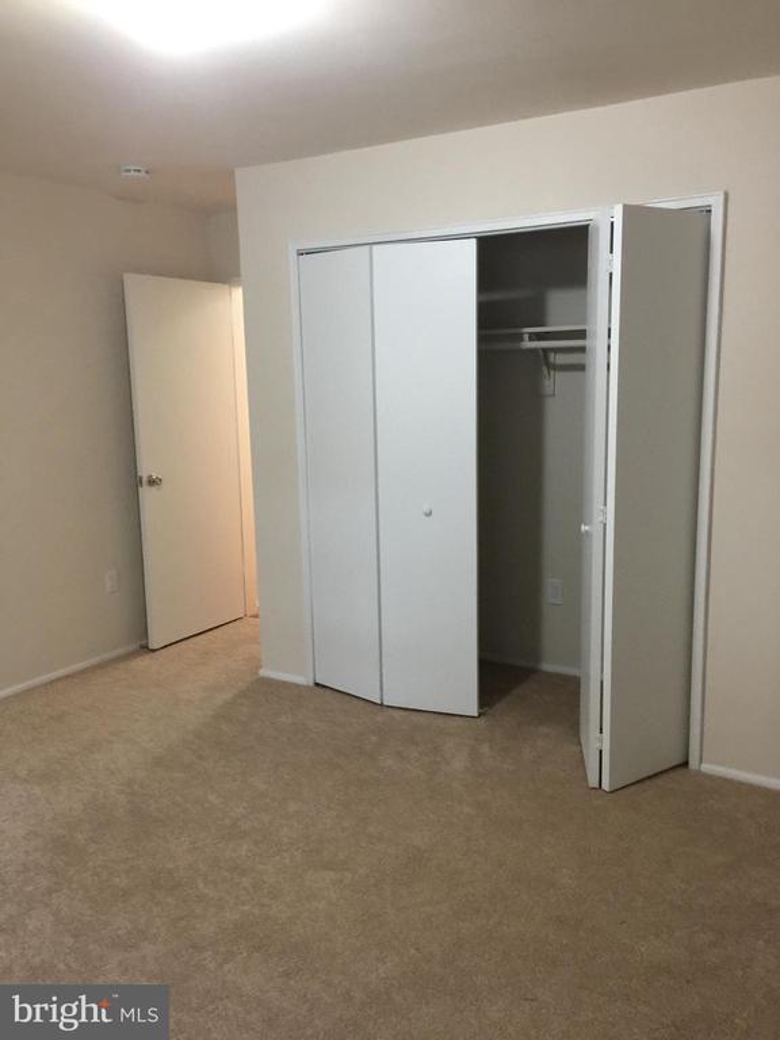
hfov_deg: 48.2
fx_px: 871
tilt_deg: -6.4
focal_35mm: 29
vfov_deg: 61.7
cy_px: 520
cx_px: 390
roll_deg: -0.1
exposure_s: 1/10
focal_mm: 4.15
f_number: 2.2
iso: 100
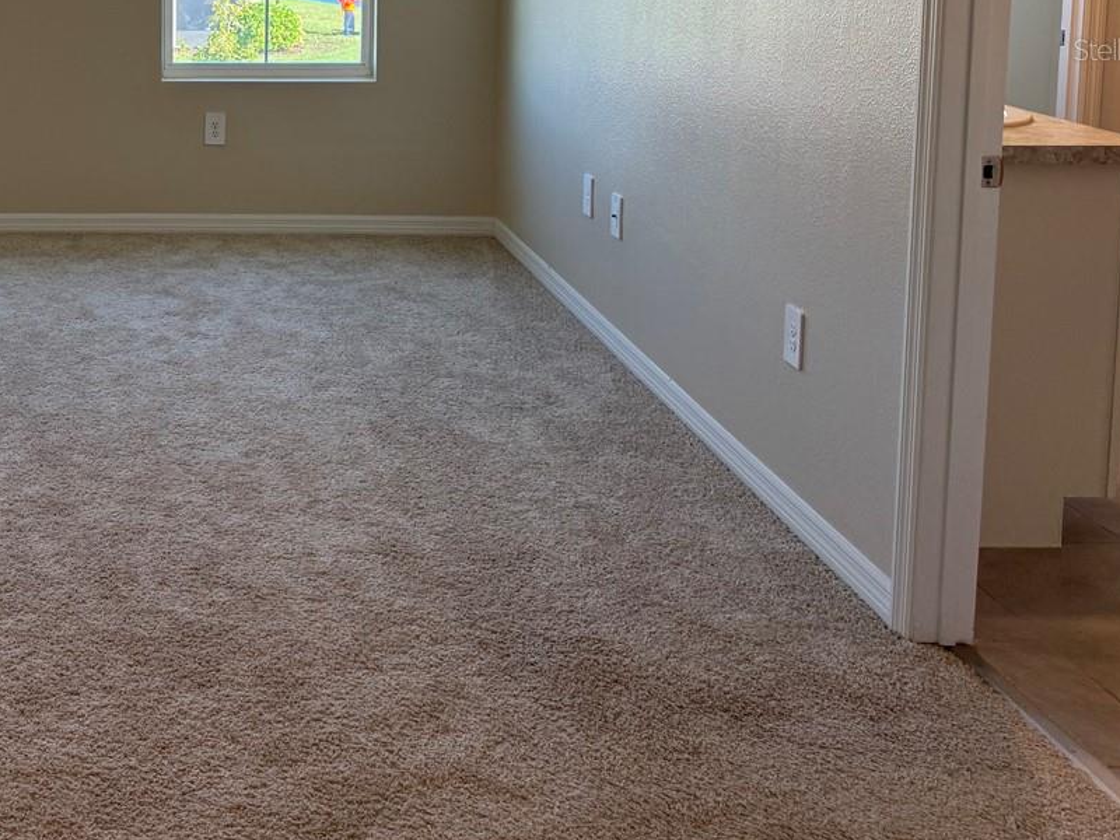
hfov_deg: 36.8
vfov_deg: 28.8
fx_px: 1553
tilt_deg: -7.4
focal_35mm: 48
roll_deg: +0.0
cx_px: 85
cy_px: 49
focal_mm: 6.76
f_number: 1.78
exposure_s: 1/147
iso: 100
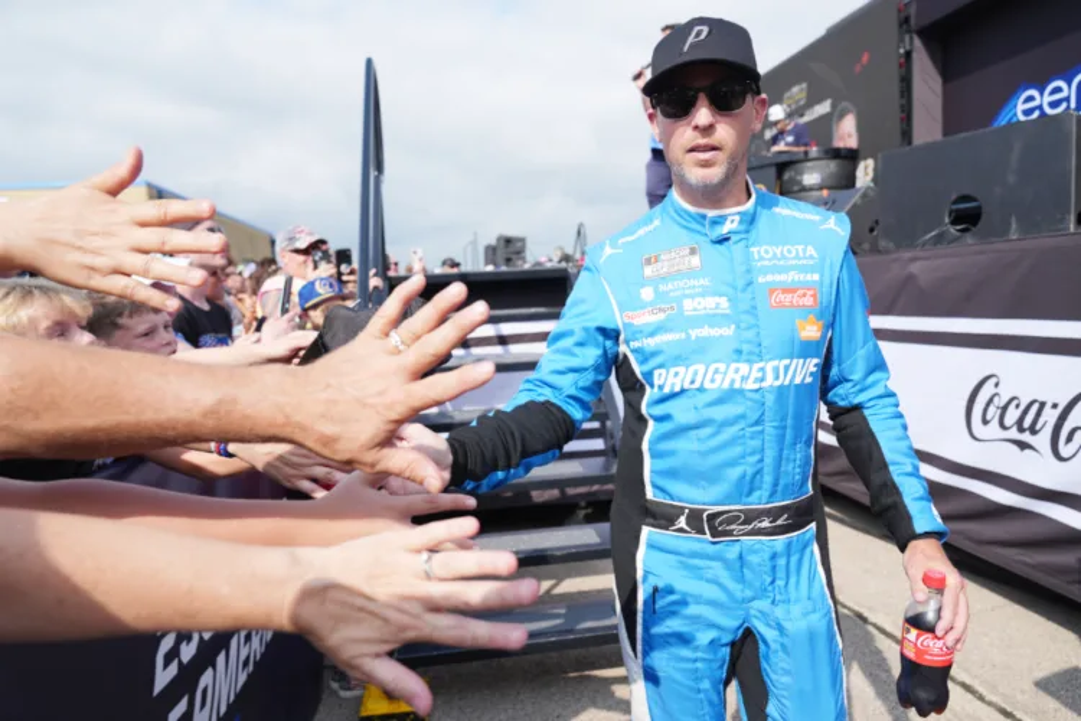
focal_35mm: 24
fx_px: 721
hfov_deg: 73.7
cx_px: 540
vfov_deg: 53.1
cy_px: 360
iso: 250
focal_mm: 24
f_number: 4
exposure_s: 1/2000
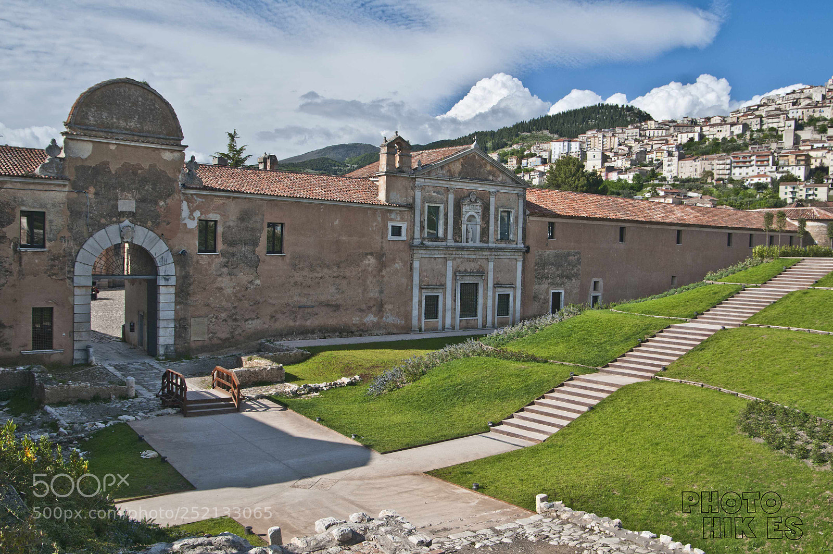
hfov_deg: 57.3
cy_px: 277
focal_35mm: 33
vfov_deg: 39.9
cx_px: 416
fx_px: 763
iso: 100
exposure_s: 1/250
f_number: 6.3
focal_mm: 22
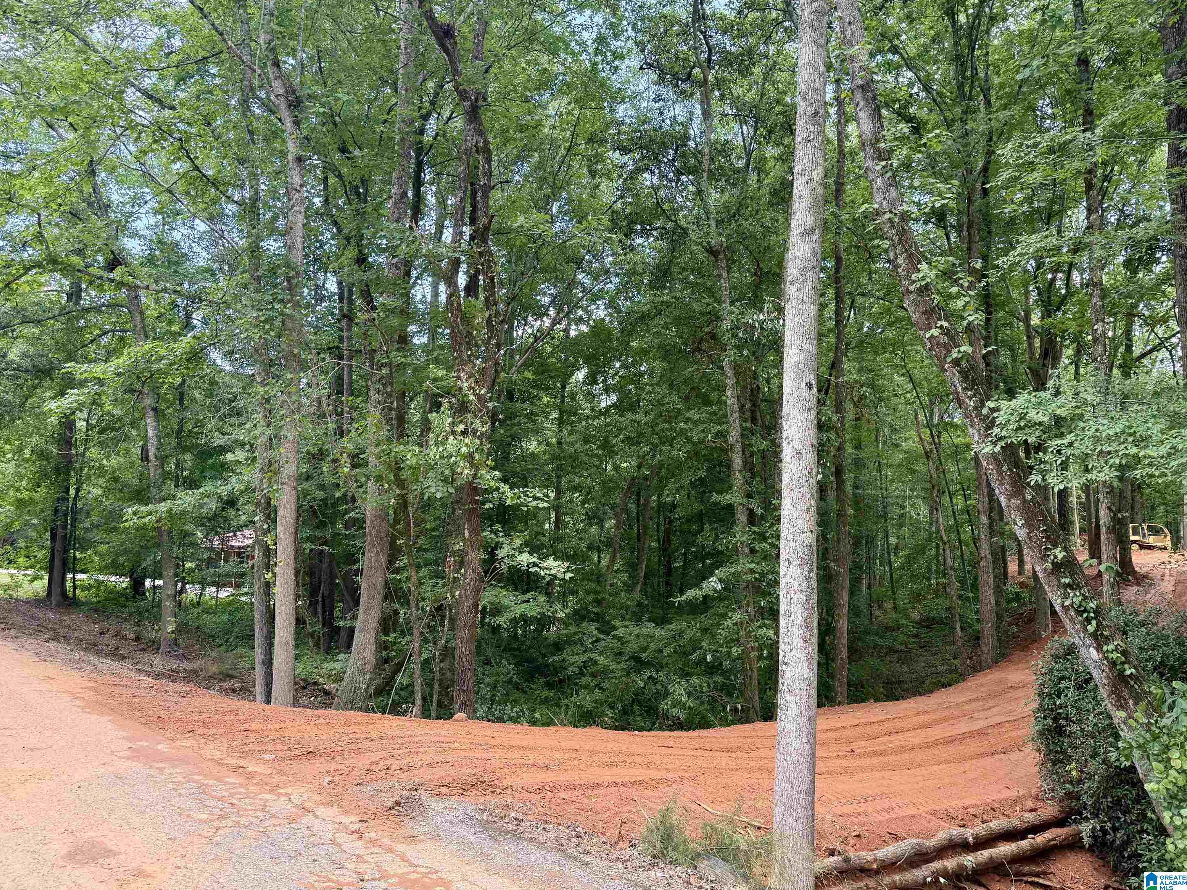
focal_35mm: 25
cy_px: 427
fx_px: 857
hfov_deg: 69.4
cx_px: 574
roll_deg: -1.4
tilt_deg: +7.6
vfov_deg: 54.9
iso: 125
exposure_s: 1/242
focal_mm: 6.76
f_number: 1.78
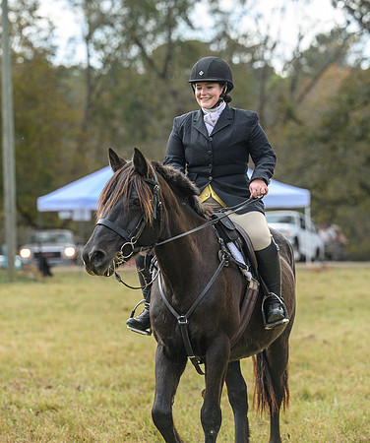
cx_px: 155
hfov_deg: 8.2
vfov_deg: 9.8
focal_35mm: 193
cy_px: 198
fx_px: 2576
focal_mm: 125
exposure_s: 1/1000
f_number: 3.5
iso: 640
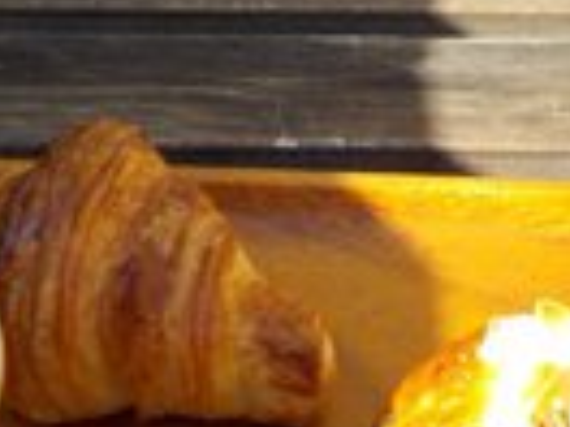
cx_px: 268
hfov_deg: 21.5
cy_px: 474
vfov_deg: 15.8
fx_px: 1498
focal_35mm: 91
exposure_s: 1/400
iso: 125
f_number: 3.3
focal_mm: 4.1
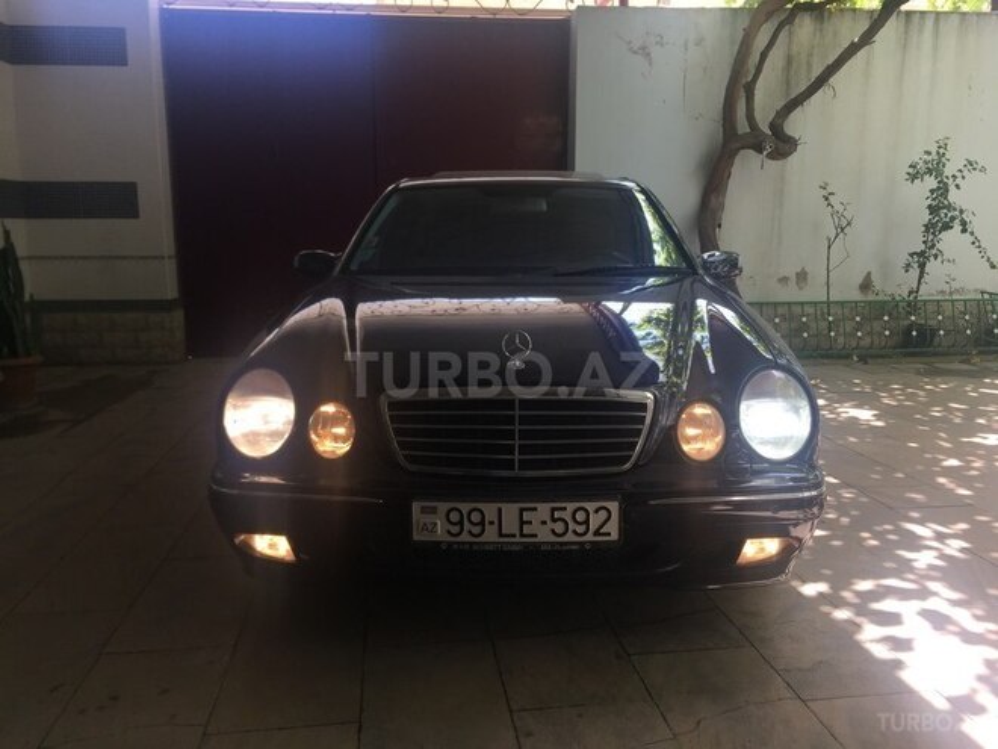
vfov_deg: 48.2
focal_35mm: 29
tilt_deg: -8.8
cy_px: 374
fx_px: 836
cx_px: 499
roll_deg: -1.2
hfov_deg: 61.7
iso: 32
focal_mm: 4.15
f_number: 2.2
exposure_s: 1/179
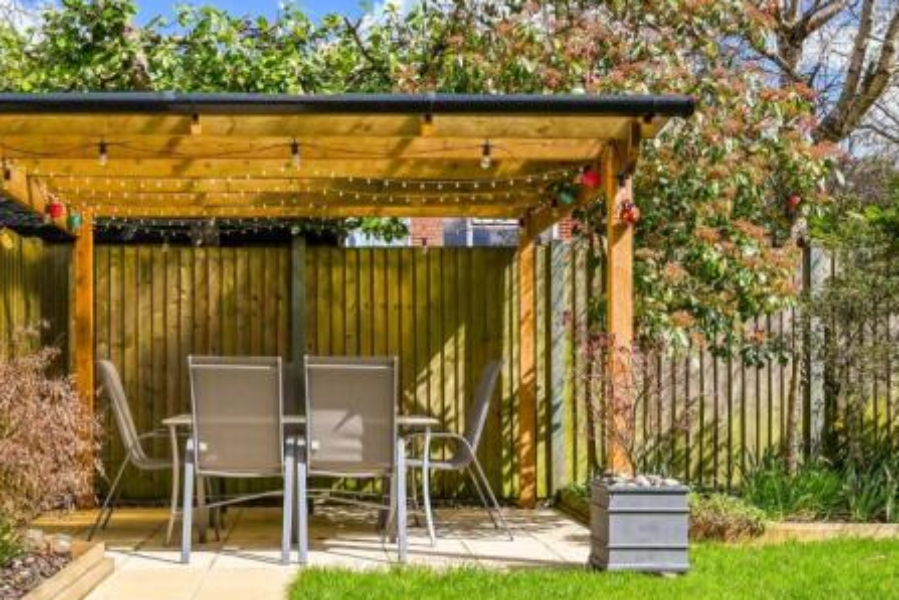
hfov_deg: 43.6
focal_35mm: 44
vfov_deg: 30.3
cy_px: 386
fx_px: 1099
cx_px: 265
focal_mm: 30
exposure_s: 1/800
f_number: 9
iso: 320
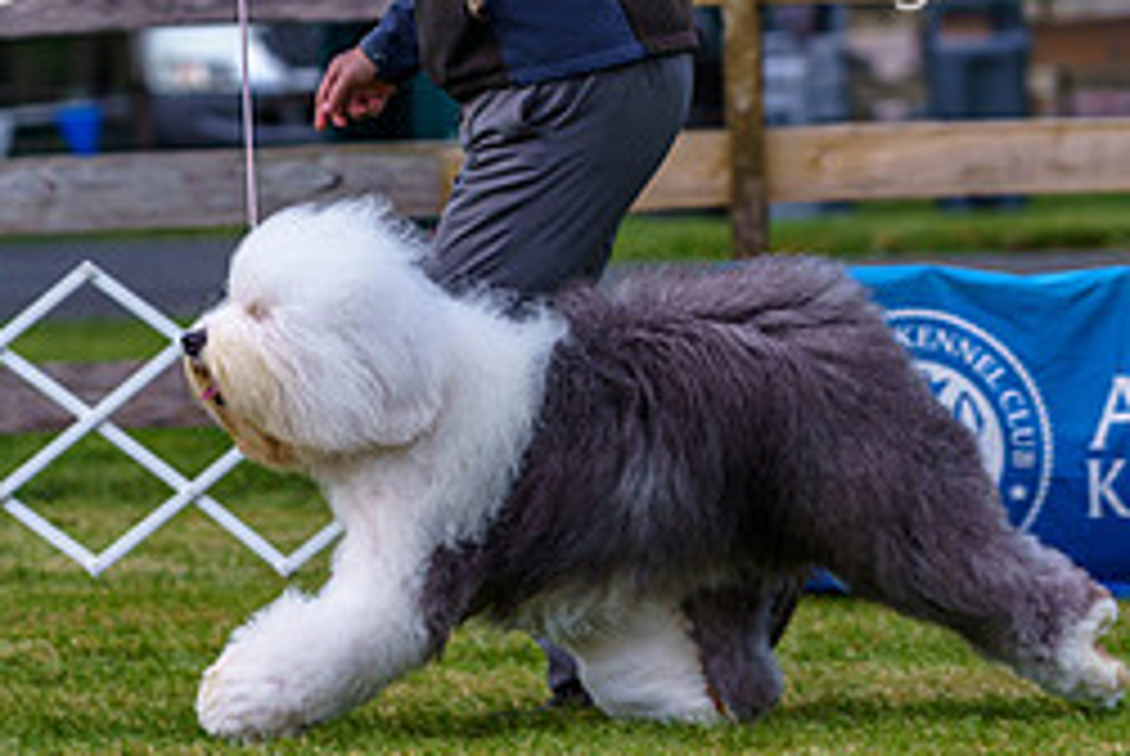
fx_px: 11250
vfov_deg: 3.8
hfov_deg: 5.7
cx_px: 455
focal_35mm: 358
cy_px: 106
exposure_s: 1/500
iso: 160
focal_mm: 155
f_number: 4
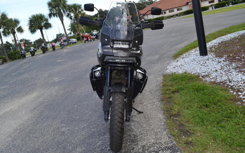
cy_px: 81
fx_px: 187
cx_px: 122
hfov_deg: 66.5
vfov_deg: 44.5
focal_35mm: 28
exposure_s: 1/200
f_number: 5.6
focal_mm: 18
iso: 100
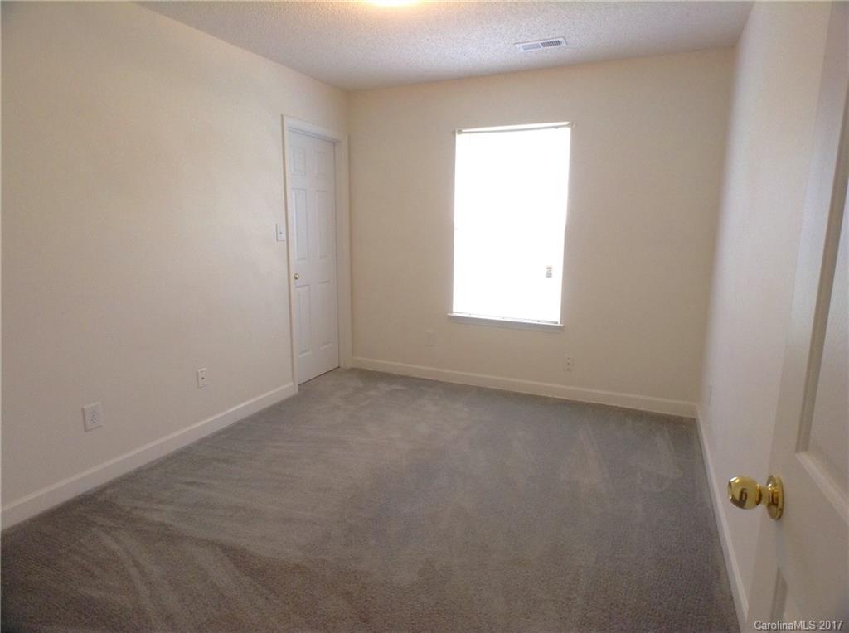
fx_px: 808
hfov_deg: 55.4
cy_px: 316
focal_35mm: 33
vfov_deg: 42.8
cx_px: 424
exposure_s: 1/24
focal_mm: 3.3
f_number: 2.4
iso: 64
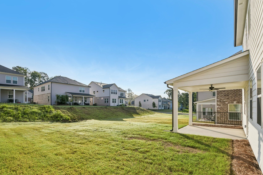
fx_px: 124
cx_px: 113
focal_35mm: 17
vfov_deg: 69.6
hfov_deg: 92.7
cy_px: 106
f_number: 8
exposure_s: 1/5000
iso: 400
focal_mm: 14
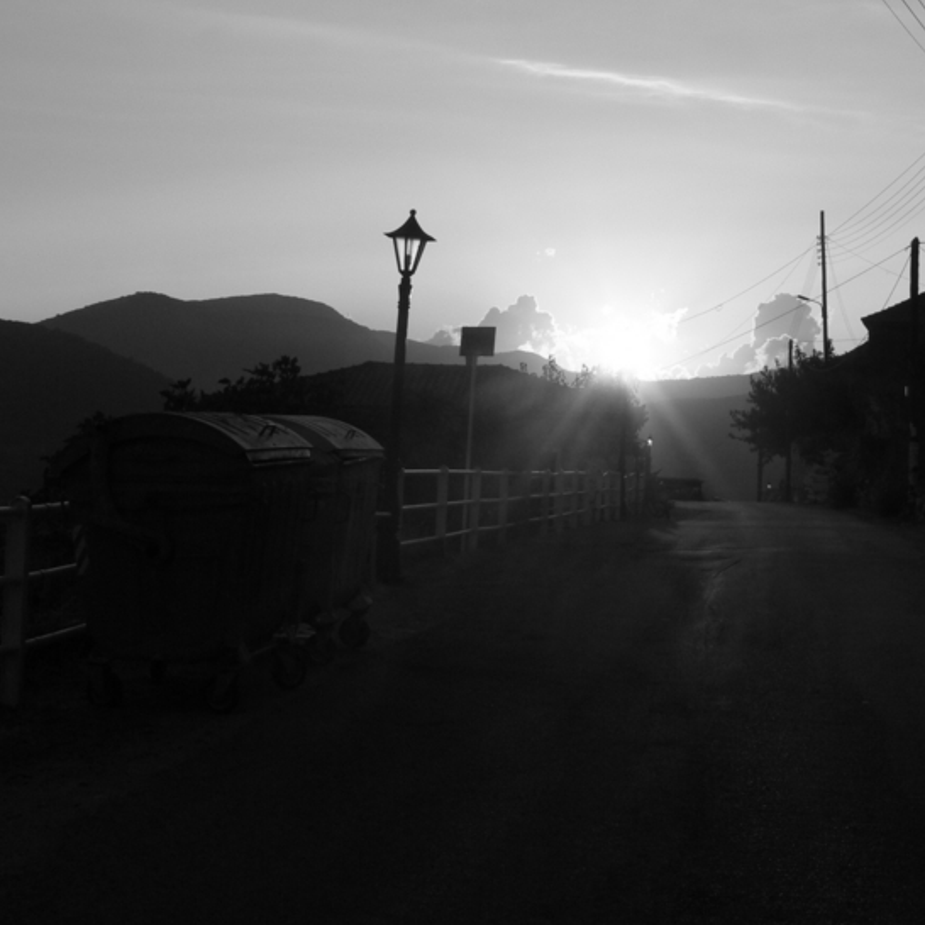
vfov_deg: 29.4
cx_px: 645
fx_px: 1753
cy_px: 344
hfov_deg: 29.3
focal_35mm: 58
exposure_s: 1/400
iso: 80
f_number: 6.3
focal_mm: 7.4
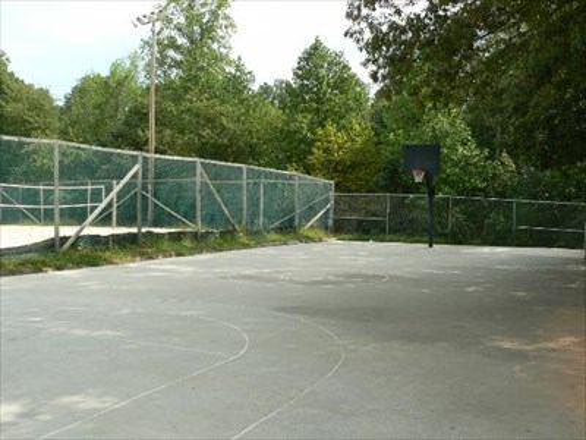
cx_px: 293
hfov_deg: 51.4
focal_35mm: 36
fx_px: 609
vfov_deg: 39.7
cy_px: 220
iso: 80
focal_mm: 6
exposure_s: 1/250
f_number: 5.6
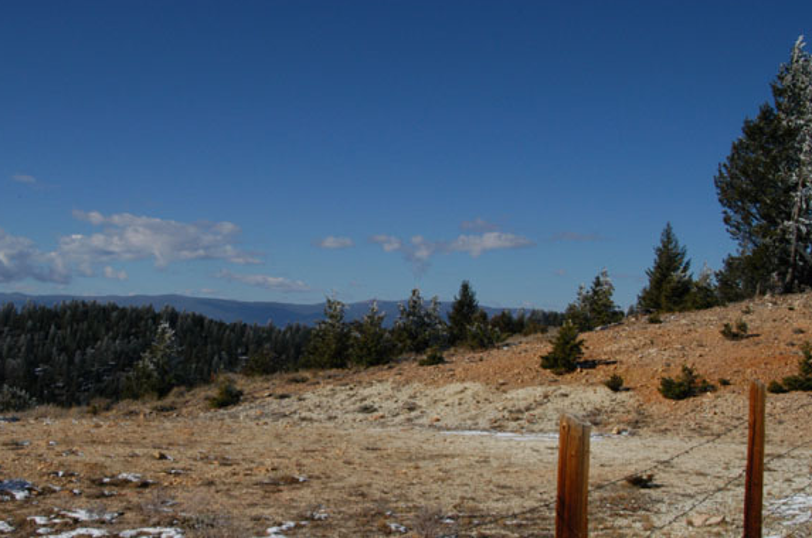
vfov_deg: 30.3
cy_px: 324
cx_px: 353
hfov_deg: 44.5
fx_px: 991
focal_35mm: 44
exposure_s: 1/640
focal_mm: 24
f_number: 13
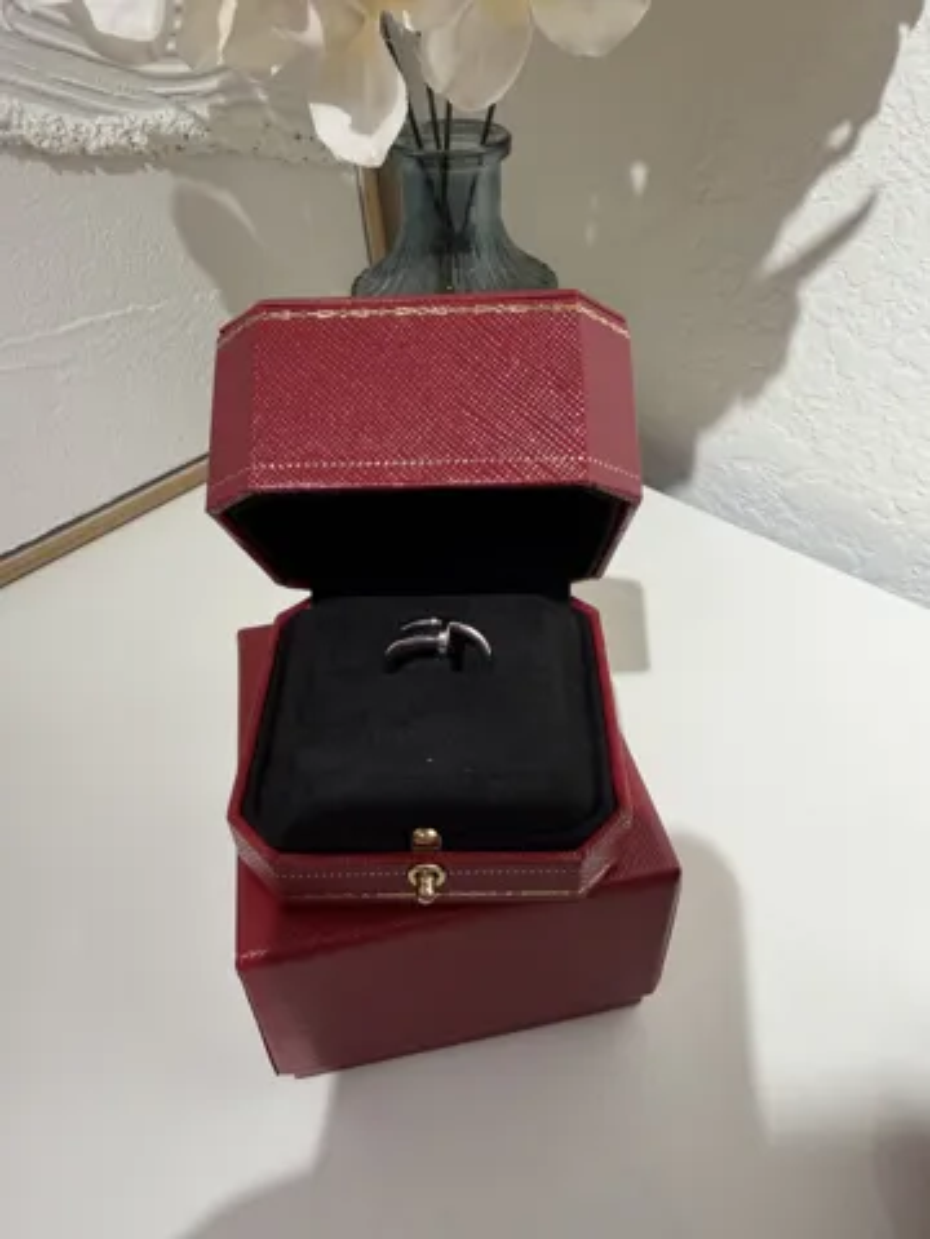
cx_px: 465
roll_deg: +3.0
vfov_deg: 71.6
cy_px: 620
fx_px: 860
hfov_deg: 56.8
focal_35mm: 24
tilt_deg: -38.8
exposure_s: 1/100
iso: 64
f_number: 2.2
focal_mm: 2.22
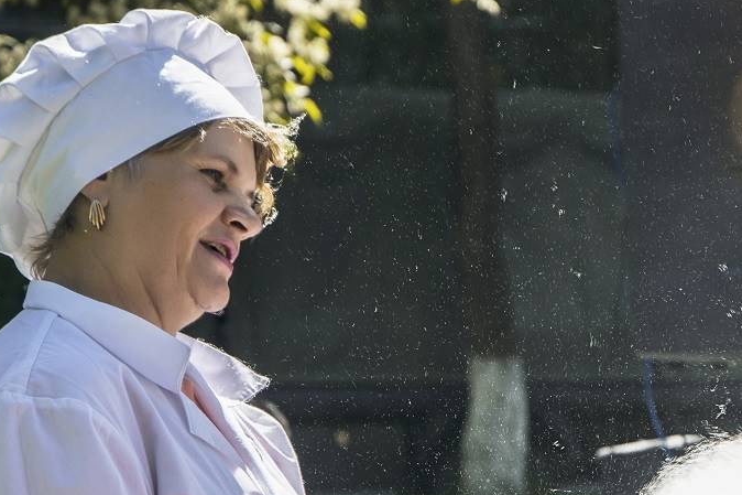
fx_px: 4698
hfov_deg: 9.0
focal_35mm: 228
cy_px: 375
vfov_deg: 6.0
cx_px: 674
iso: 100
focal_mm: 80
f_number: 5.3
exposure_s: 1/250
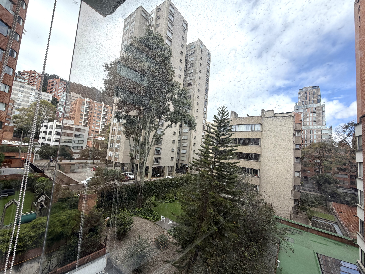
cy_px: 137
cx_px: 182
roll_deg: -4.3
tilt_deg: +5.0
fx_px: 148
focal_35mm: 14
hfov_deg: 102.1
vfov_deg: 85.7
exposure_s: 1/770
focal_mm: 2.22
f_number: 2.2
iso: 32
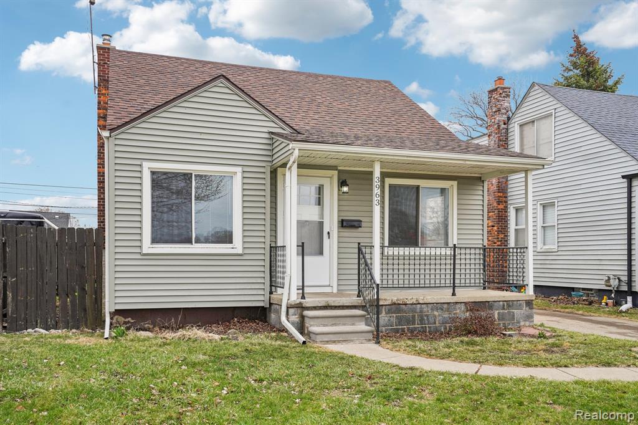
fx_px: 549
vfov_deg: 42.3
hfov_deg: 60.3
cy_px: 212
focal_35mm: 31
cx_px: 319
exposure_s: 1/400
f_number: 8
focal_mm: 31
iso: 400
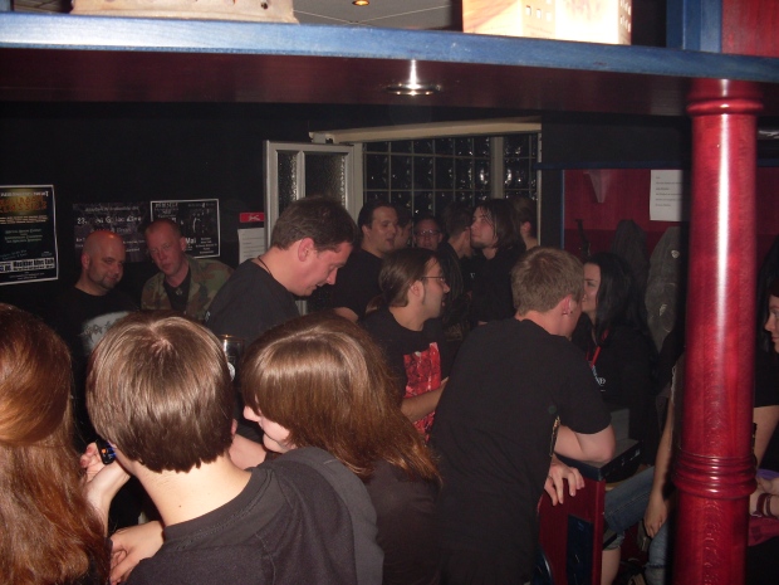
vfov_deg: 37.7
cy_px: 292
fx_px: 855
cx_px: 390
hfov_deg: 49.0
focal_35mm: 38
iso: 100
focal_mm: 6.3
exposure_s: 1/45
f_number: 2.8
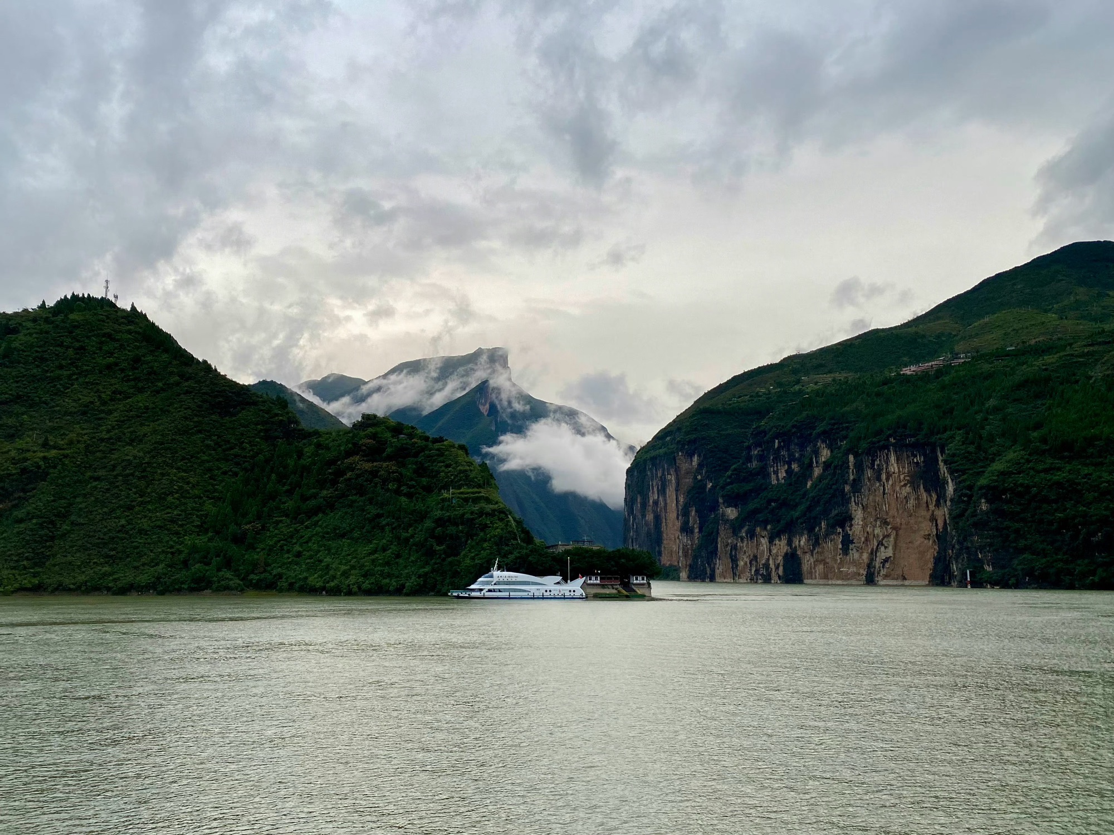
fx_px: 837
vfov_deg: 53.1
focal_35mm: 26
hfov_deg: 67.3
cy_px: 418
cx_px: 557
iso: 64
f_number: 1.8
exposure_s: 1/122
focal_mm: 4.25
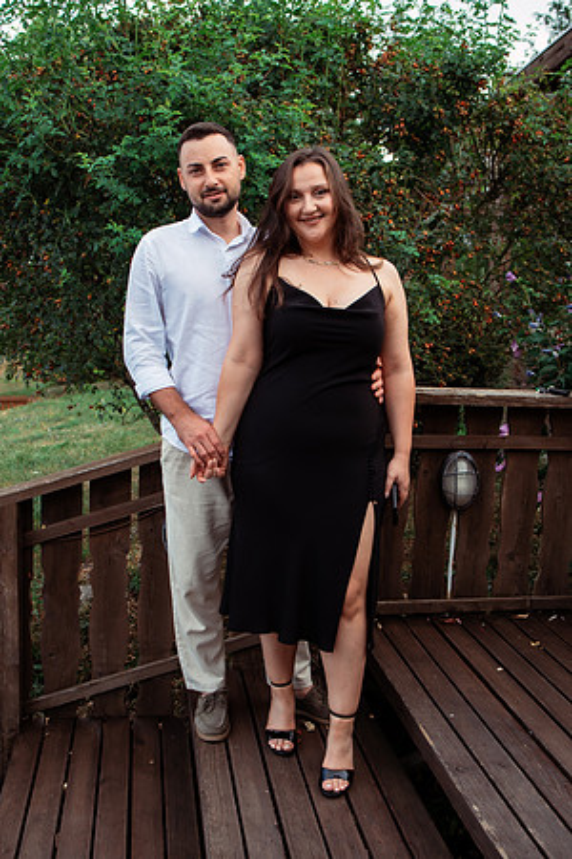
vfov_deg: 54.4
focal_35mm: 35
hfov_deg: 37.9
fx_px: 834
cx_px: 286
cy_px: 430
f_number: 4
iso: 320
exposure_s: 1/320
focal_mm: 35
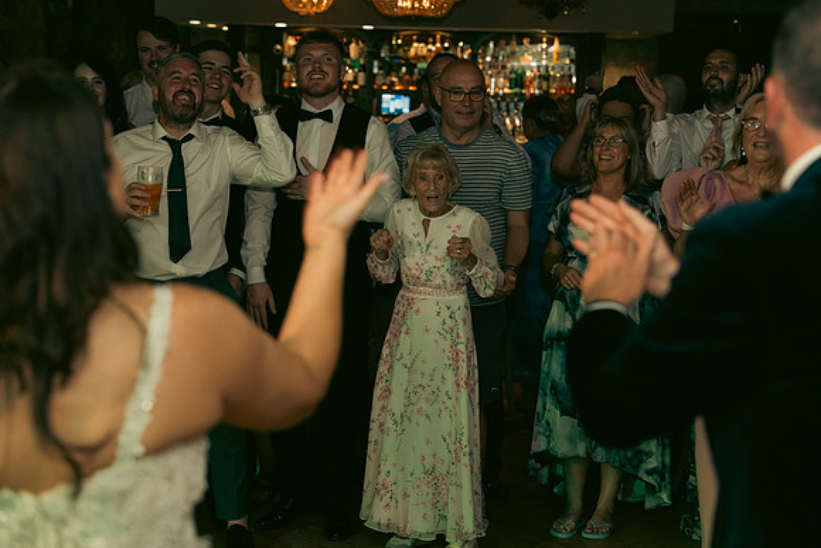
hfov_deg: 30.1
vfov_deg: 20.3
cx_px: 410
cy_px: 274
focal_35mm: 67
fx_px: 1528
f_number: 3.5
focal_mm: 67
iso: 2500
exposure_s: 1/160
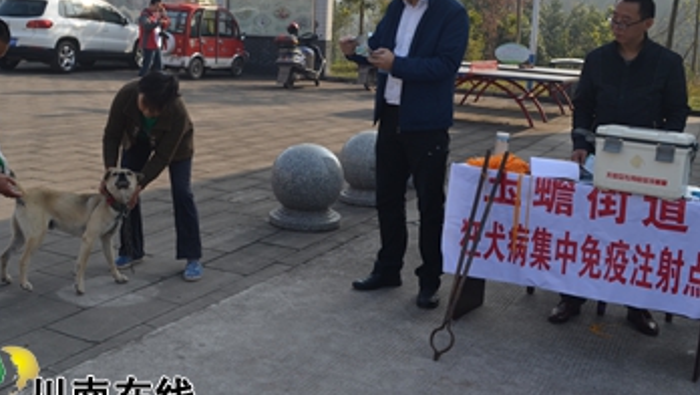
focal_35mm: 45
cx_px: 332
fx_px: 836
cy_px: 148
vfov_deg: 26.5
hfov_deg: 45.4
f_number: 8
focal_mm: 20
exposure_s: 1/250
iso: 125
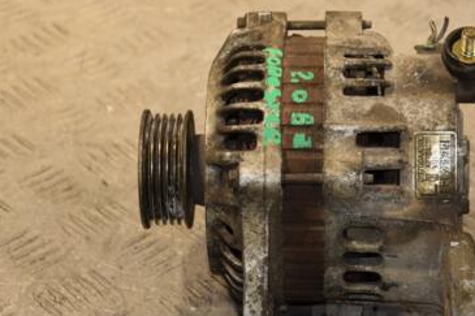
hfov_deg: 14.3
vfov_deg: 9.6
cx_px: 288
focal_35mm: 143
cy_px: 151
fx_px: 1886
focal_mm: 58
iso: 800
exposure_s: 1/200
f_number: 5
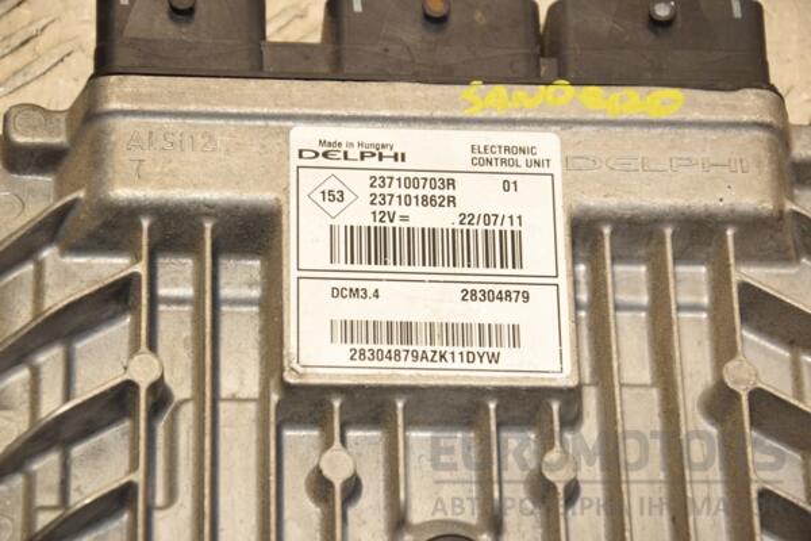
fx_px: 3548
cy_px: 270
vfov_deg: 8.7
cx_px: 406
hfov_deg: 13.0
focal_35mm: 158
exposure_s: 1/200
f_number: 8
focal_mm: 105
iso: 800
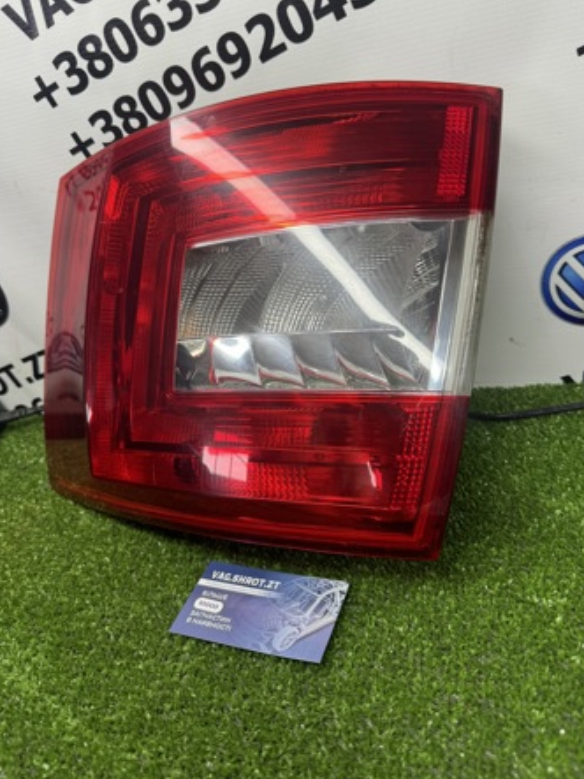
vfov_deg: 67.2
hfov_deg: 53.0
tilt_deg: -28.2
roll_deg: +11.7
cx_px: 308
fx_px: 585
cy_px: 364
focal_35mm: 26
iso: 64
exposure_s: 1/100
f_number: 1.78
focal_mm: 6.76
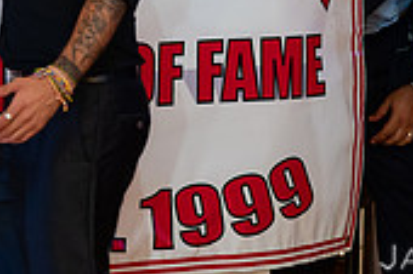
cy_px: -145
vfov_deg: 5.5
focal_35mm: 248
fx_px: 2842
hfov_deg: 8.2
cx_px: -92
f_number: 3.2
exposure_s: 1/200
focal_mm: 70
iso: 1250
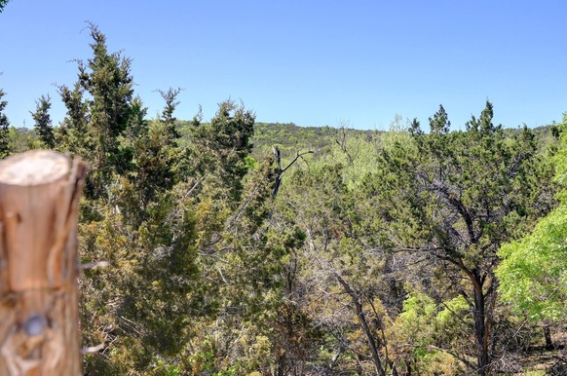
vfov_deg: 39.8
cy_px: 178
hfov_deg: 57.3
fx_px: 519
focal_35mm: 33
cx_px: 301
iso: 2000
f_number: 6.3
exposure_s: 1/1250
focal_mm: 30
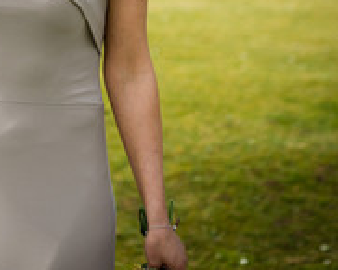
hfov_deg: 10.2
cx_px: 17
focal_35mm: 189
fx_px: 1888
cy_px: -7
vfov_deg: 8.1
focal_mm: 75
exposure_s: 1/1250
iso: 100
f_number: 2.8
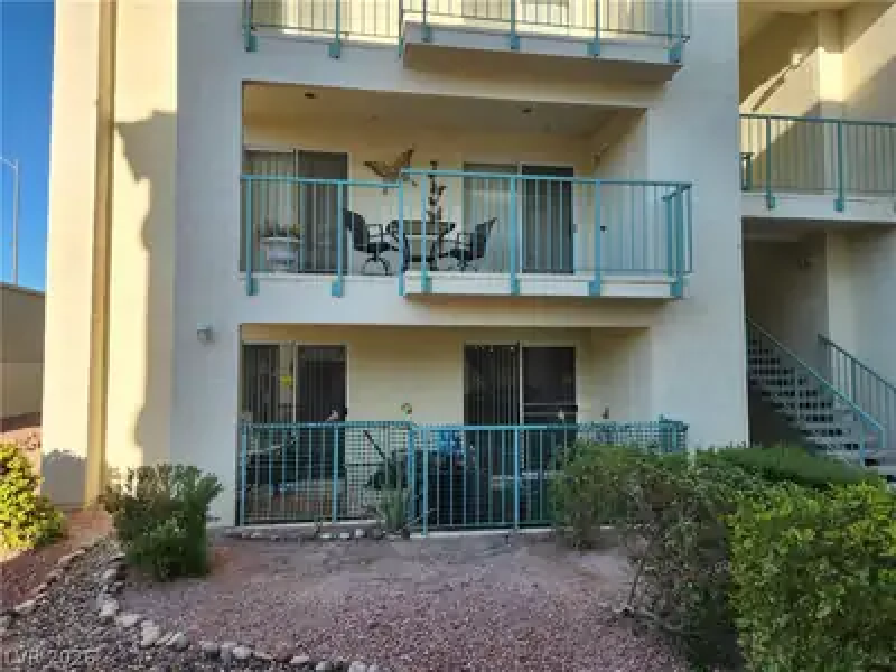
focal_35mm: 23
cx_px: 448
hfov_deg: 73.9
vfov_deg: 58.9
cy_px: 336
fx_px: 595
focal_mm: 5.4
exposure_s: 1/465
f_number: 1.8
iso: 20
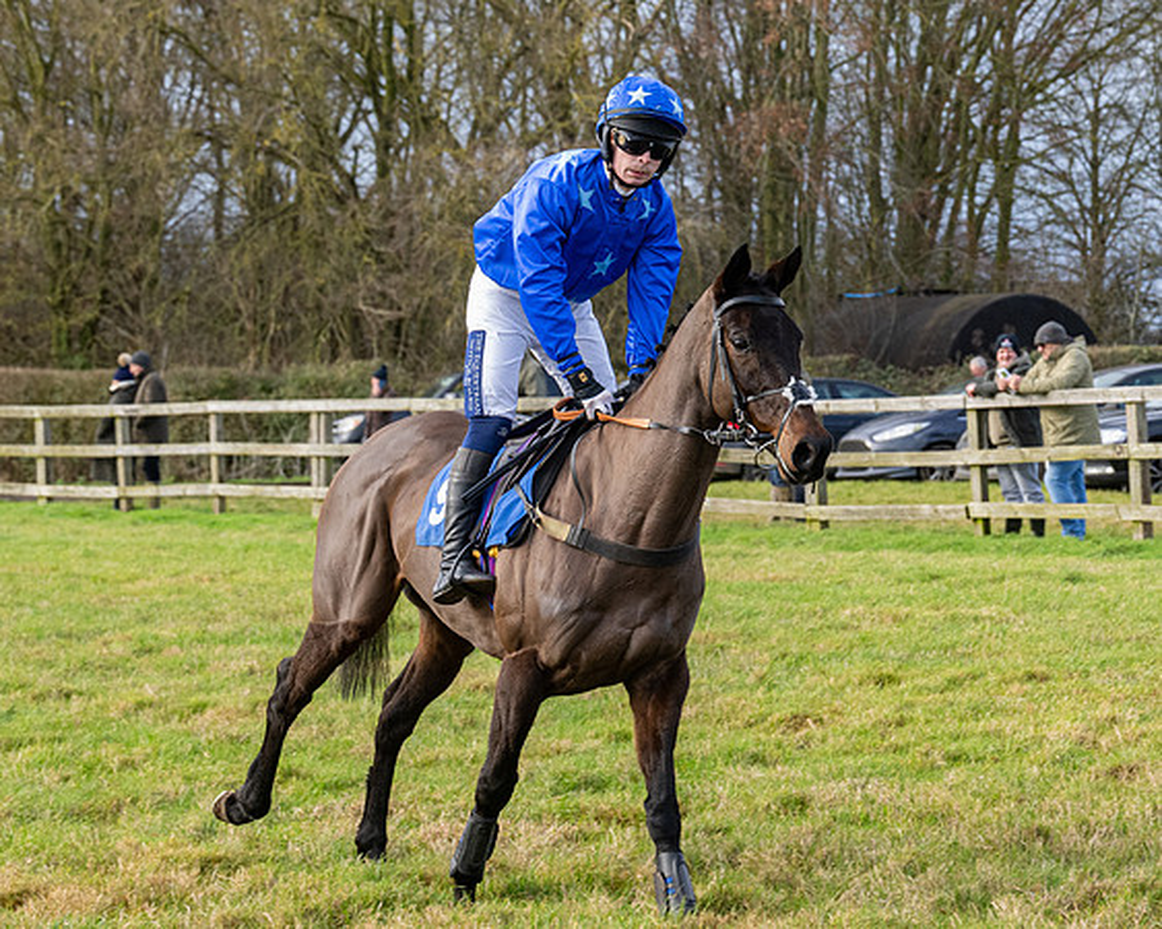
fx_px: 4981
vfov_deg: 10.7
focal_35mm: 145
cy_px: 397
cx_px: 792
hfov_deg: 13.3
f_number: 5
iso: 800
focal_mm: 74
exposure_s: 1/800
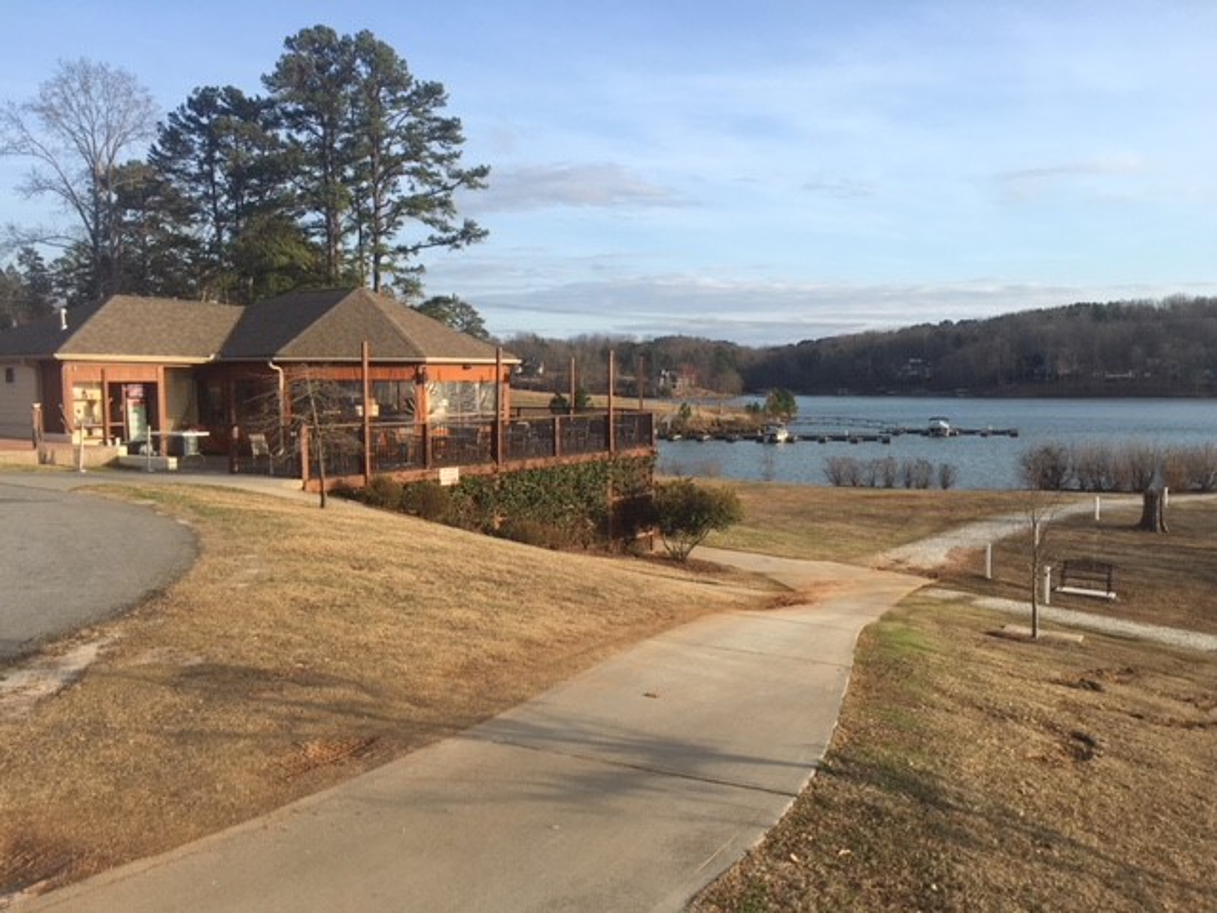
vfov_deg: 48.2
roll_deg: +1.0
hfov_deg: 61.7
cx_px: 608
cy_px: 456
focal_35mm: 29
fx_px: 1020
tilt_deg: -2.0
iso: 25
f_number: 2.2
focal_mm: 4.15
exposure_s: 1/855
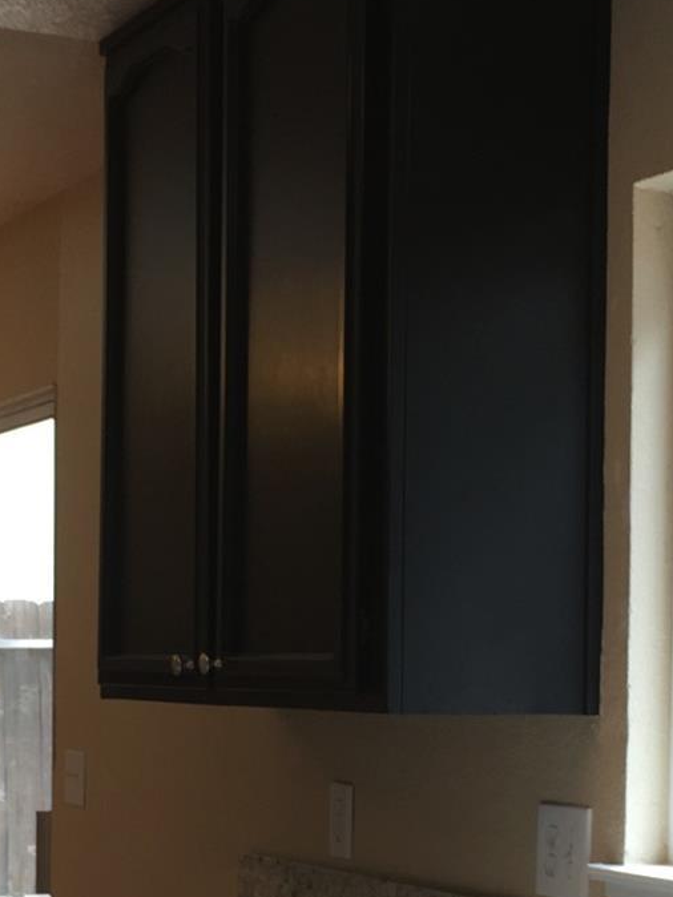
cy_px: 757
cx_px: 310
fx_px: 2228
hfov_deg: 17.2
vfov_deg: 22.3
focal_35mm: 86
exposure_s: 1/60
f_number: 2.2
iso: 25
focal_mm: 4.15
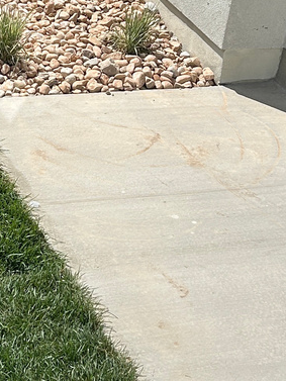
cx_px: 61
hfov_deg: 13.9
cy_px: 106
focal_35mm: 106
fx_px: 1167
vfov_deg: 18.4
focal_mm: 5.7
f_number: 1.5
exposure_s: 1/6993
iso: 50
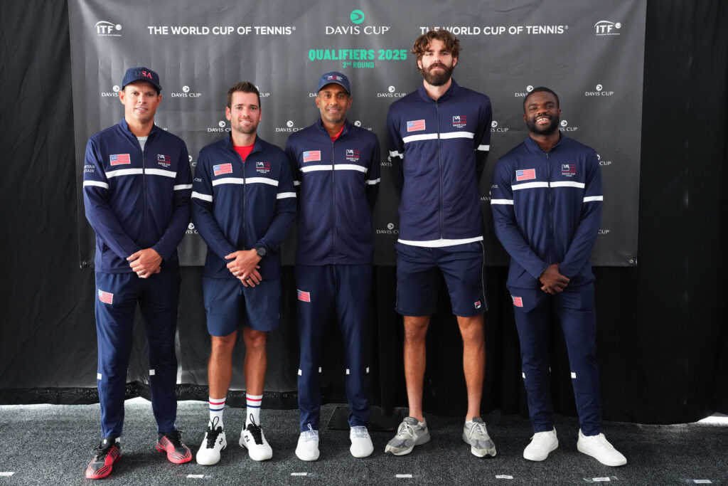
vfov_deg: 31.2
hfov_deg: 45.4
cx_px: 364
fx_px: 870
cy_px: 243
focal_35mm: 43
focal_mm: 43
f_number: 2.8
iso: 5000
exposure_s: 1/400
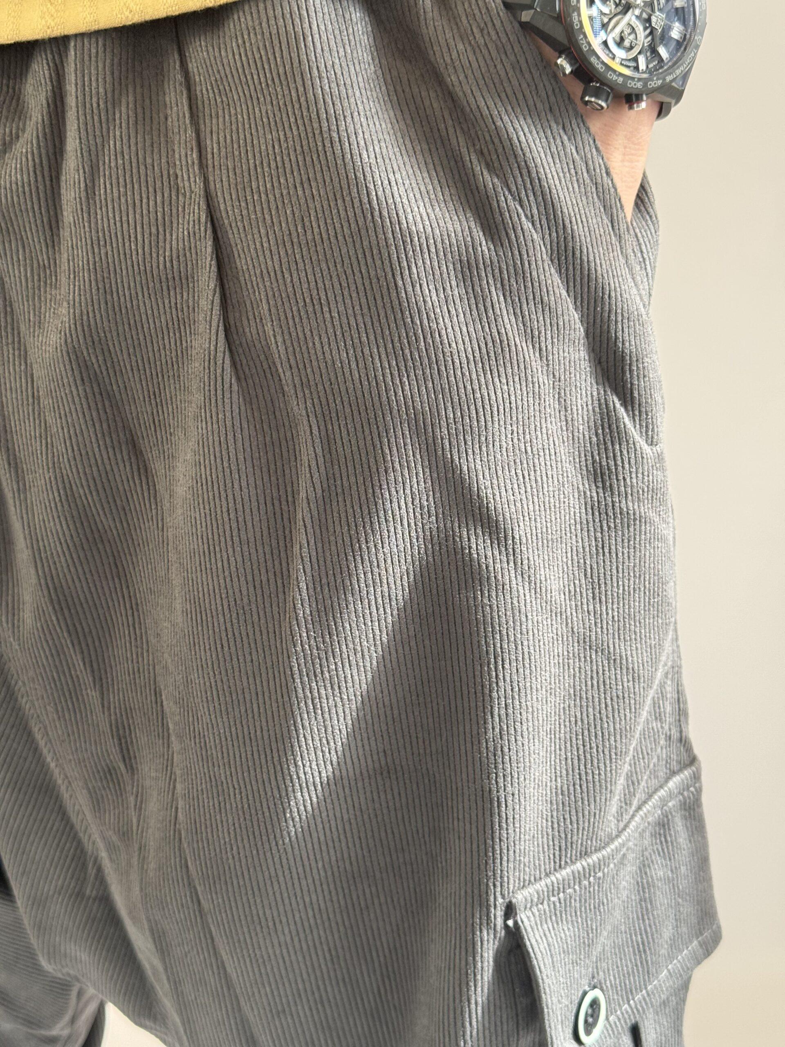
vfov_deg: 39.7
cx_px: 392
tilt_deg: -10.2
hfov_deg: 30.3
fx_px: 1451
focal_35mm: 48
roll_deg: +0.6
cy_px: 524
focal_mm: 6.76
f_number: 1.78
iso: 100
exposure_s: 1/64
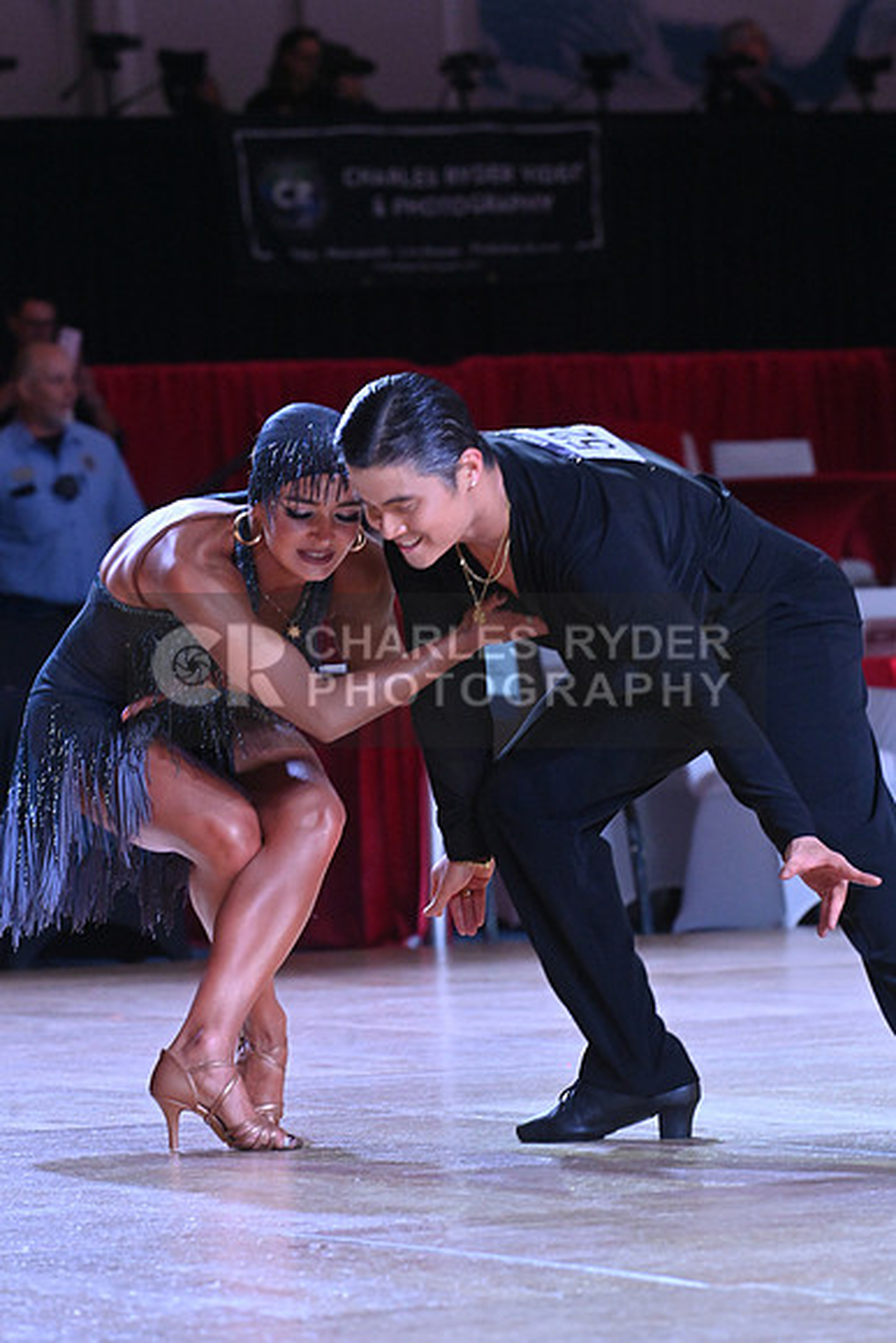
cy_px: 672
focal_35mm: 200
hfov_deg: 6.9
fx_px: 7462
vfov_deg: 10.3
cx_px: 448
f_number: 7.1
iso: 4000
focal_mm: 200
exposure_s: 1/400
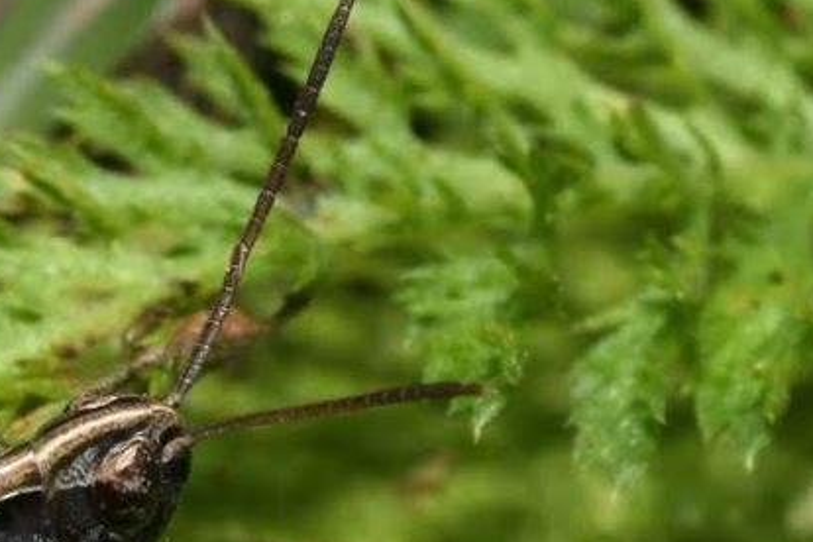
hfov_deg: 5.6
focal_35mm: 365
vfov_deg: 3.8
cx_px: -90
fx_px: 8246
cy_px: 503
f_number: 32
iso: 250
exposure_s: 1/60
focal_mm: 105
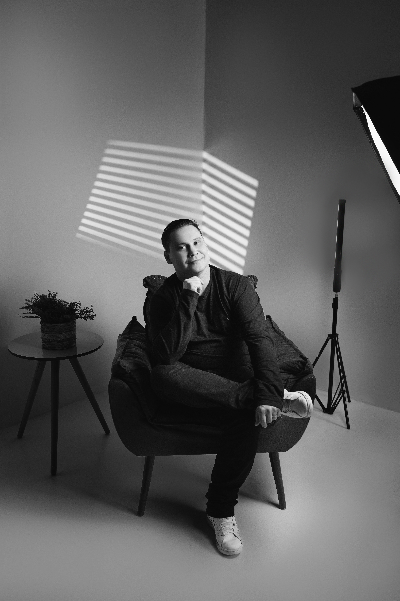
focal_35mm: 35
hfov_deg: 37.8
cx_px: 200
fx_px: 584
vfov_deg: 54.5
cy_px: 300
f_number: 3.2
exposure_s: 1/125
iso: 200
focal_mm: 35
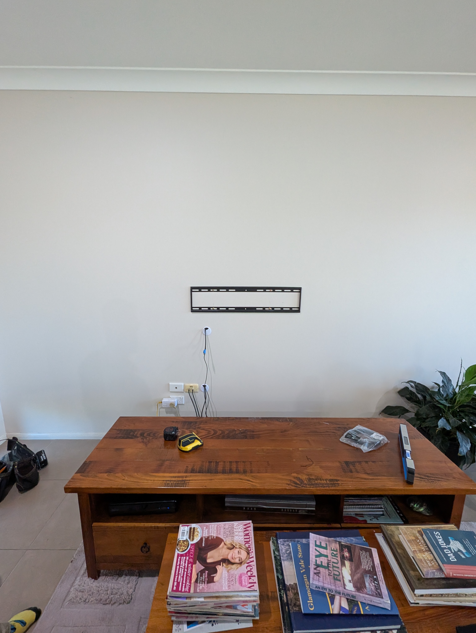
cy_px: 316
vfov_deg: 106.1
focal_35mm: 13
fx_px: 238
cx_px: 238
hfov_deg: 90.1
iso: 541
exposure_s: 1/50
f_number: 2.2
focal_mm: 1.95
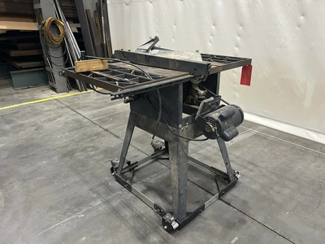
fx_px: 244
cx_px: 162
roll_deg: +0.7
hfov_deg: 67.3
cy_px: 122
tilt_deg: -23.0
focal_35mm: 26
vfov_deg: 53.1
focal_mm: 5.7
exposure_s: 1/60
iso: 250
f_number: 1.5
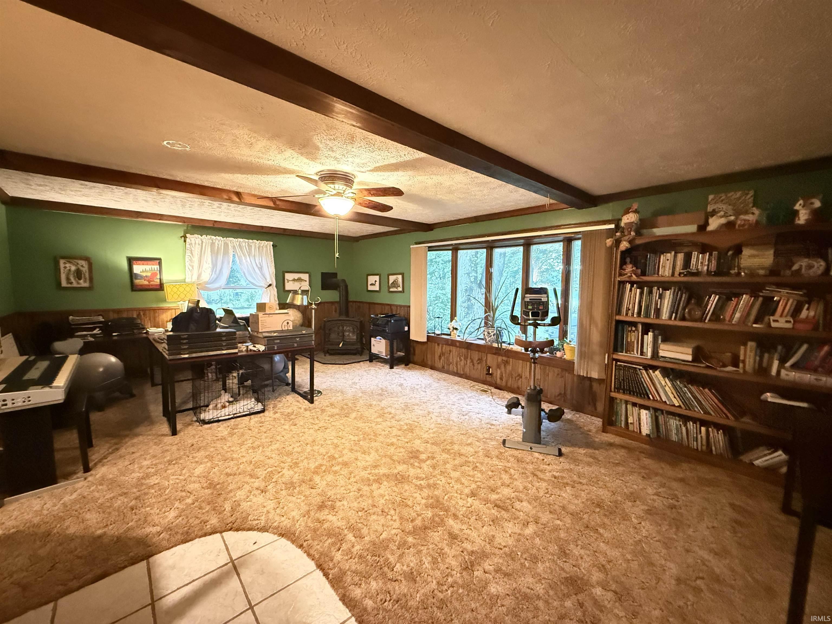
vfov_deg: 85.7
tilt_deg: -5.2
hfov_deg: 102.1
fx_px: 336
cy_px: 312
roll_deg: -0.6
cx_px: 416
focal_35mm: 14
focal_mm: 2.22
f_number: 2.2
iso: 2500
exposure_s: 1/20
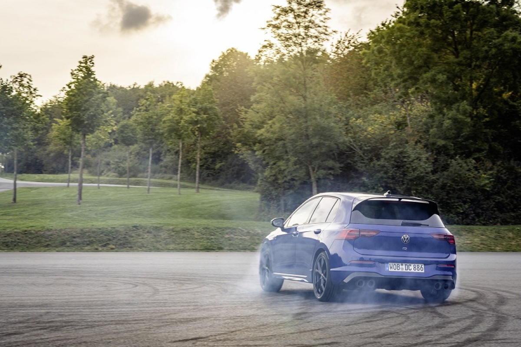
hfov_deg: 24.8
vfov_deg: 16.7
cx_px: 260
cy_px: 174
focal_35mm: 82
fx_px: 1187
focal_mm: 82
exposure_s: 1/160
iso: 160
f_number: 7.1
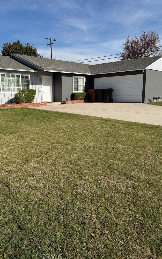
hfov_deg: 47.6
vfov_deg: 70.4
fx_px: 184
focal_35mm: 26
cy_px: 128
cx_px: 76
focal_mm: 6.76
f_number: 1.78
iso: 80
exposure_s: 1/6711
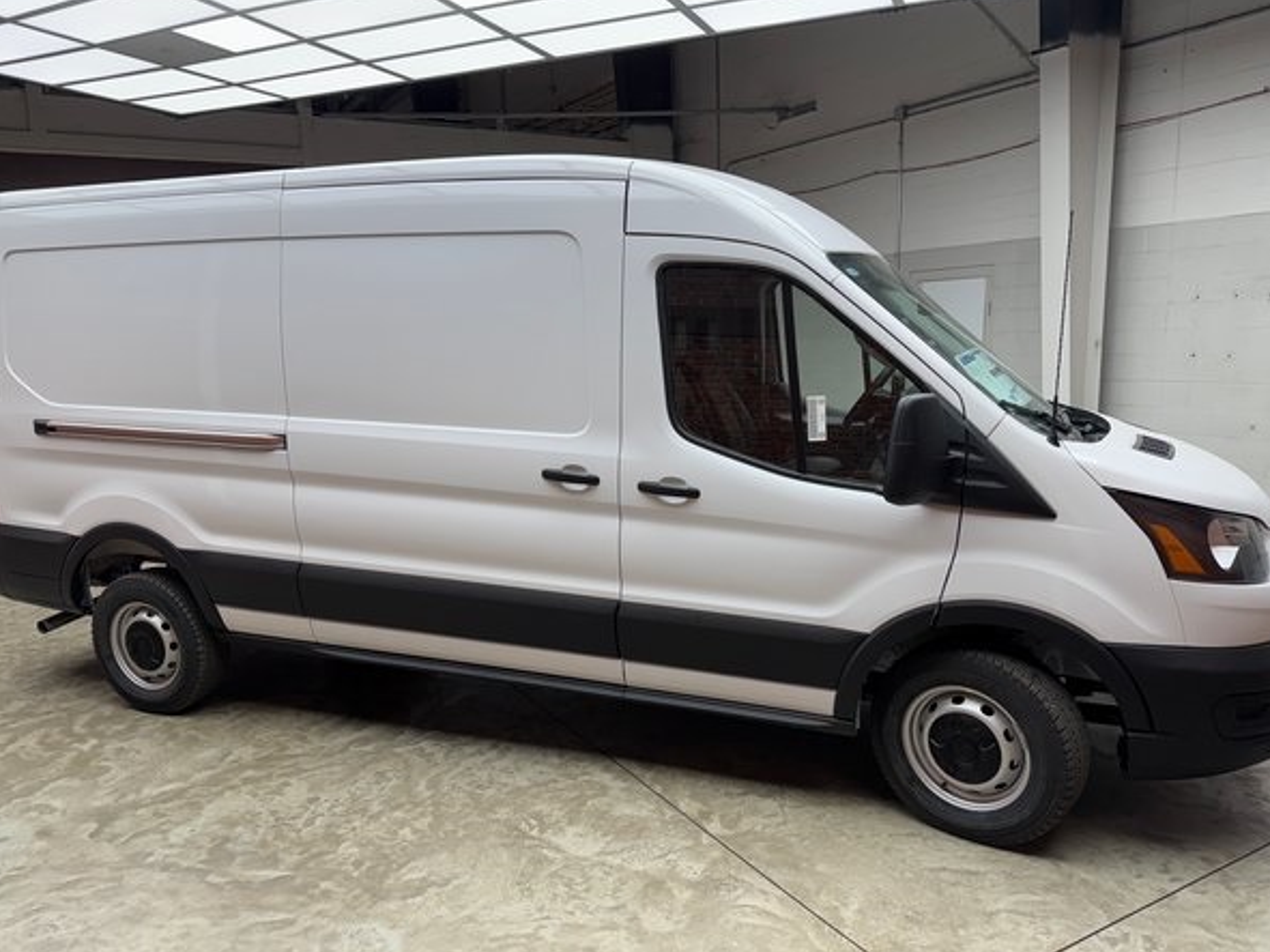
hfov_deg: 67.3
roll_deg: +1.0
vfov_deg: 53.0
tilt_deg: -9.8
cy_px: 505
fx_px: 954
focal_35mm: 26
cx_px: 617
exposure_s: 1/223
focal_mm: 6.76
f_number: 1.78
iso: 64
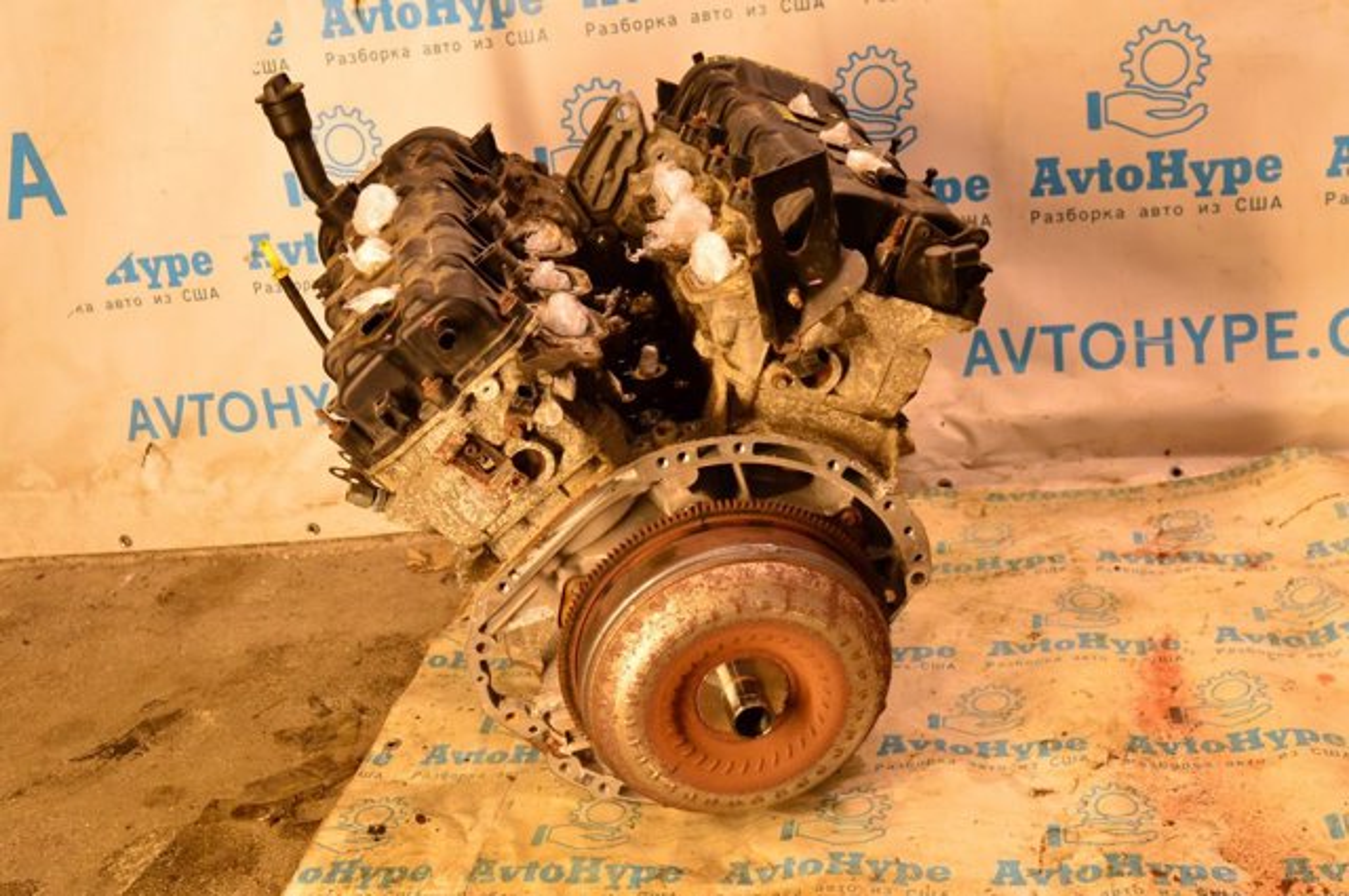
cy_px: 448
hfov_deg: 46.5
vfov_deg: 31.8
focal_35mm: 42
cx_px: 674
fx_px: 1572
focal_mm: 28
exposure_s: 1/50
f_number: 8
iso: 1600
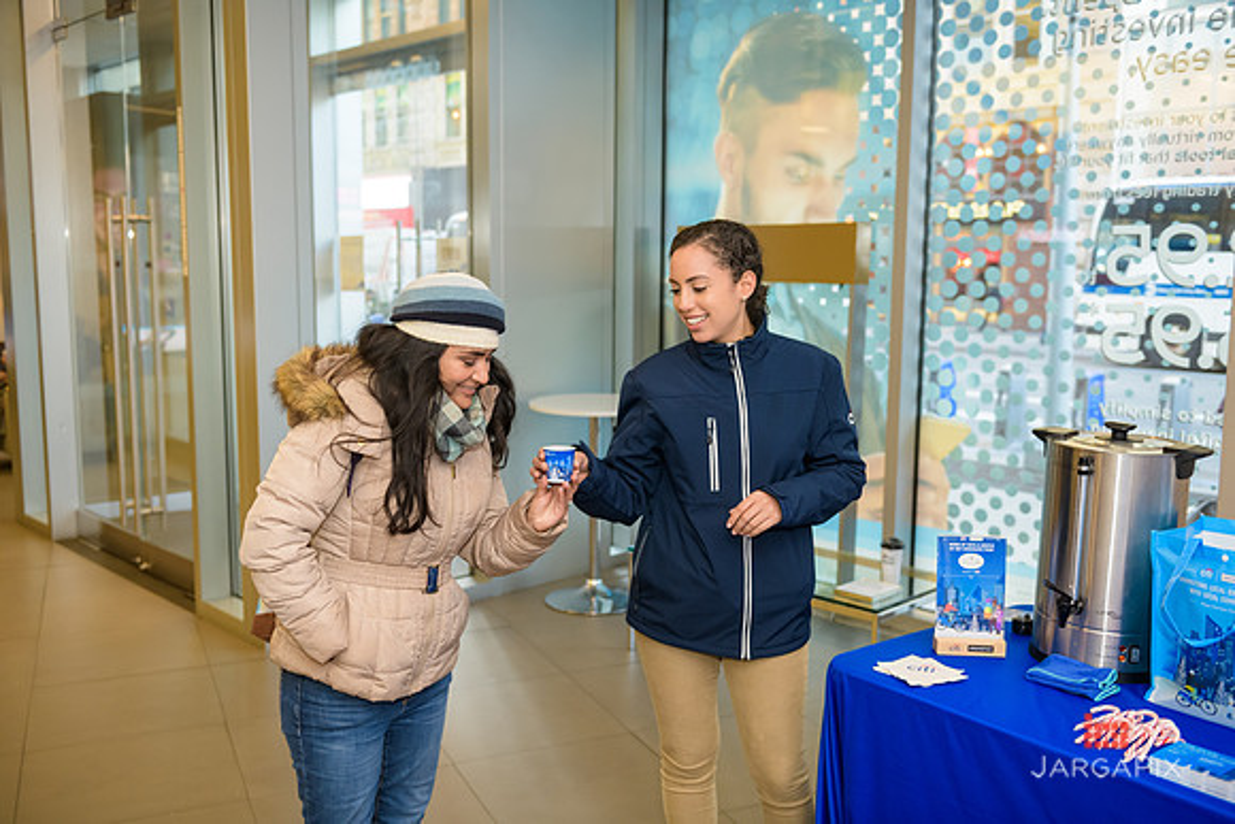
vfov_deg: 38.9
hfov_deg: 55.8
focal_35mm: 34
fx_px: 1167
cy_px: 412
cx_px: 618
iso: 800
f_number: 3.2
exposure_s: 1/125
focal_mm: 34
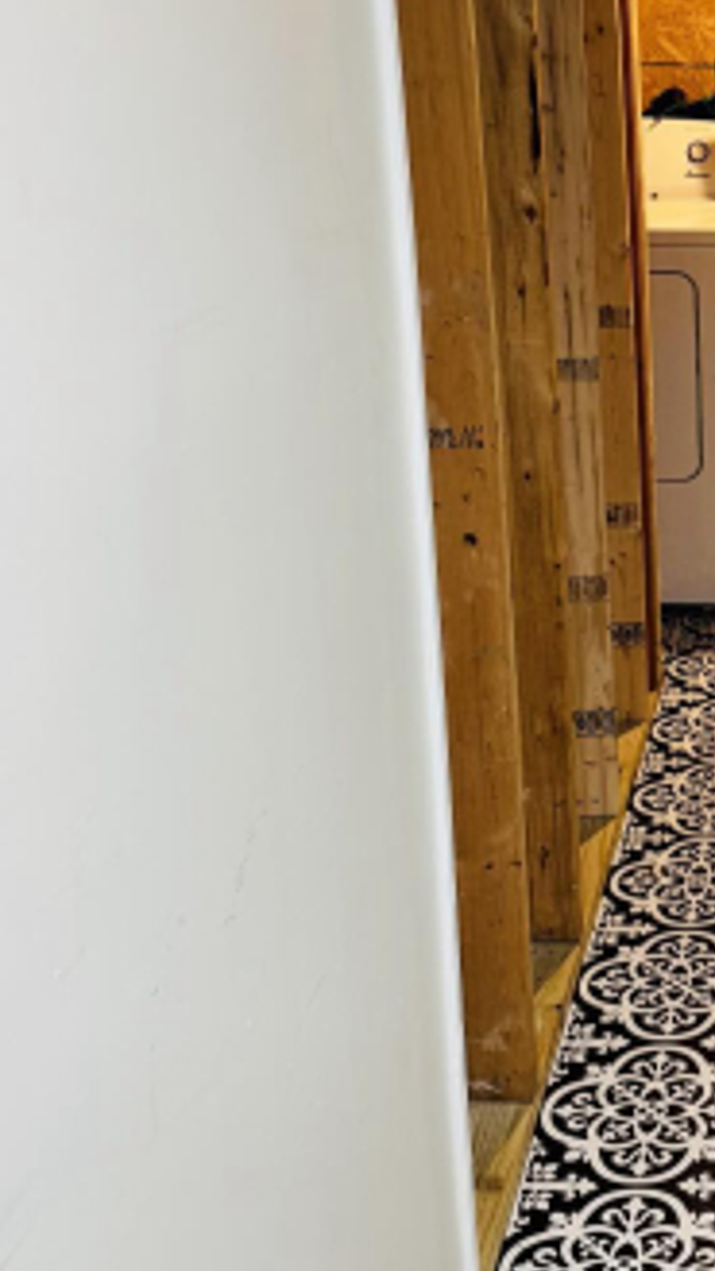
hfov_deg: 21.2
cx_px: 839
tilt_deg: -16.1
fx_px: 1787
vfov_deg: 38.8
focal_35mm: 53
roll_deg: +0.3
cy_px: 435
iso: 125
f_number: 1.78
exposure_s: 1/60
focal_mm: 6.76
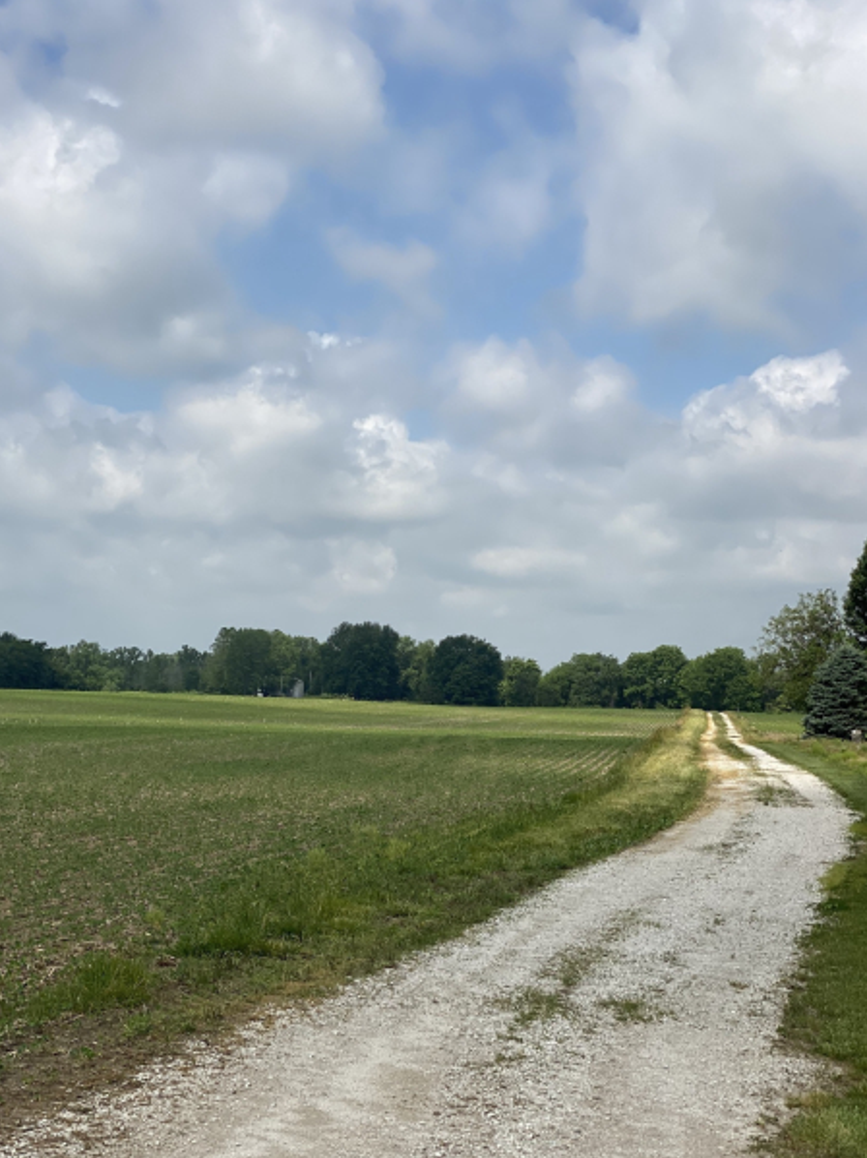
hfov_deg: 25.2
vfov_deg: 33.2
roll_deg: -1.9
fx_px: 1938
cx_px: 401
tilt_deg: +1.2
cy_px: 638
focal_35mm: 58
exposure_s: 1/2519
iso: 25
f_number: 2
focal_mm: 6
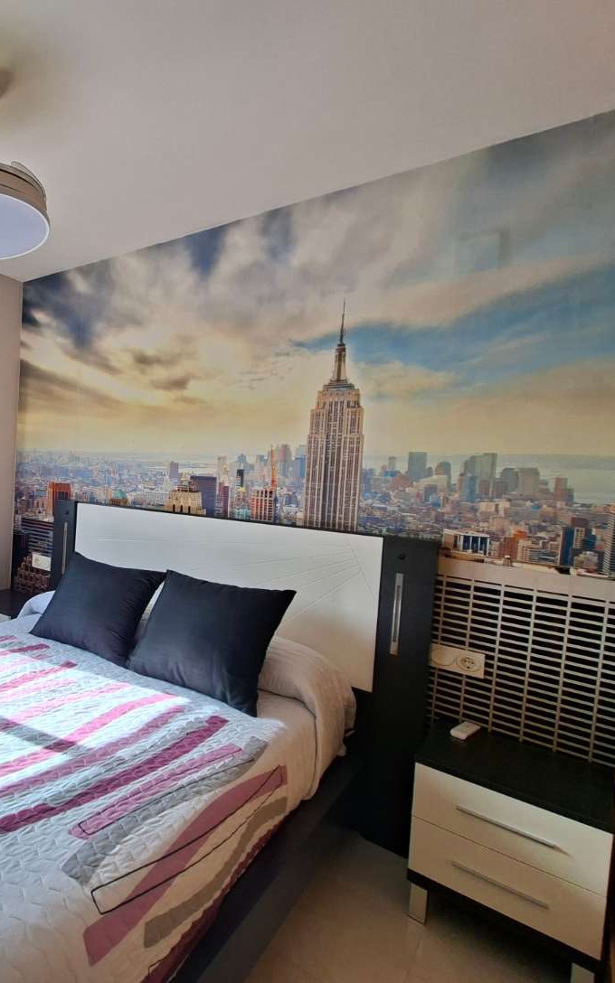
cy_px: 479
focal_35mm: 19
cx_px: -5
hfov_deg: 50.0
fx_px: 510
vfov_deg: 88.0
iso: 40
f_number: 2.2
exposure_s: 1/120
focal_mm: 1.74
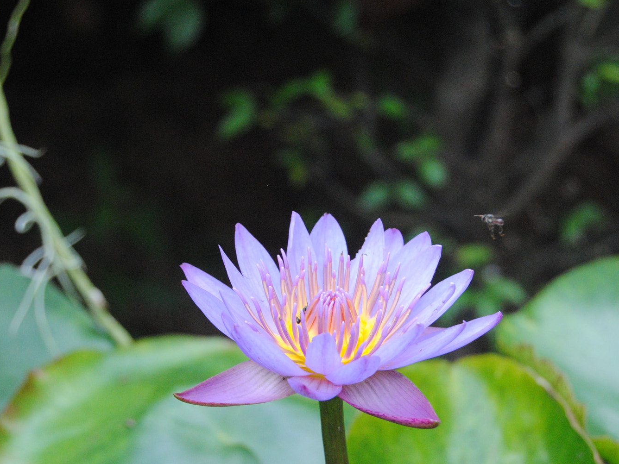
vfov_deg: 12.2
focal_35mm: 122
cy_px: 310
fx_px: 2177
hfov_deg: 16.2
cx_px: 329
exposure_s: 1/320
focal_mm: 55
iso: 800
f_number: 5.6
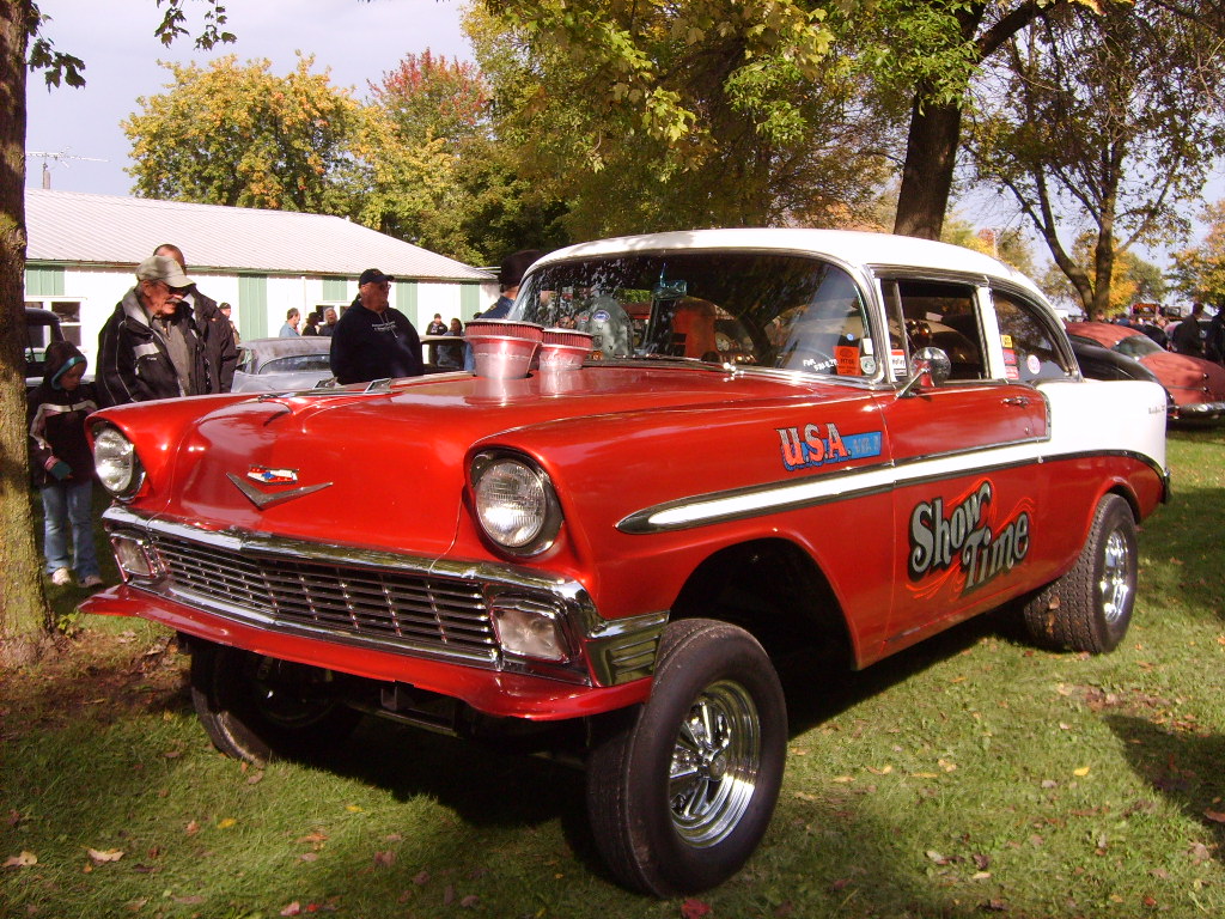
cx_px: 612
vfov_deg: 40.7
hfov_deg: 52.6
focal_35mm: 35
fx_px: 1239
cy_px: 460
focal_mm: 5.8
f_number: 2.8
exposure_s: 1/1000
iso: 100
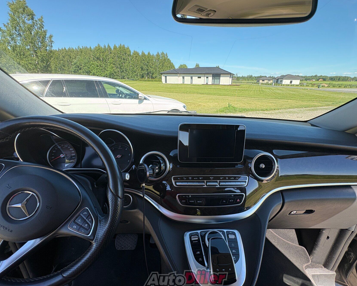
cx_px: 186
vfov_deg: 80.3
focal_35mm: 16
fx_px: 169
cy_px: 152
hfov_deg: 93.1
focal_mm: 2.22
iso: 40
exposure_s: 1/291
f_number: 2.2
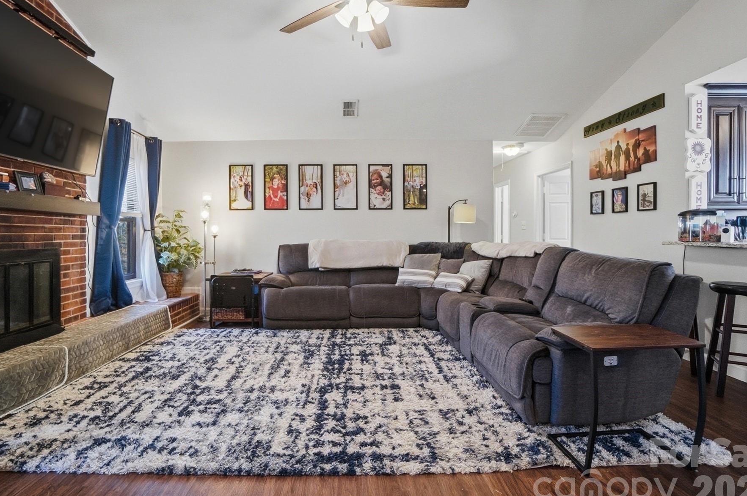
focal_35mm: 17
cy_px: 239
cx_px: 359
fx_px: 352
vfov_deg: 70.3
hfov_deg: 93.3
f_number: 4
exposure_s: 1/80
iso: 100
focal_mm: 10
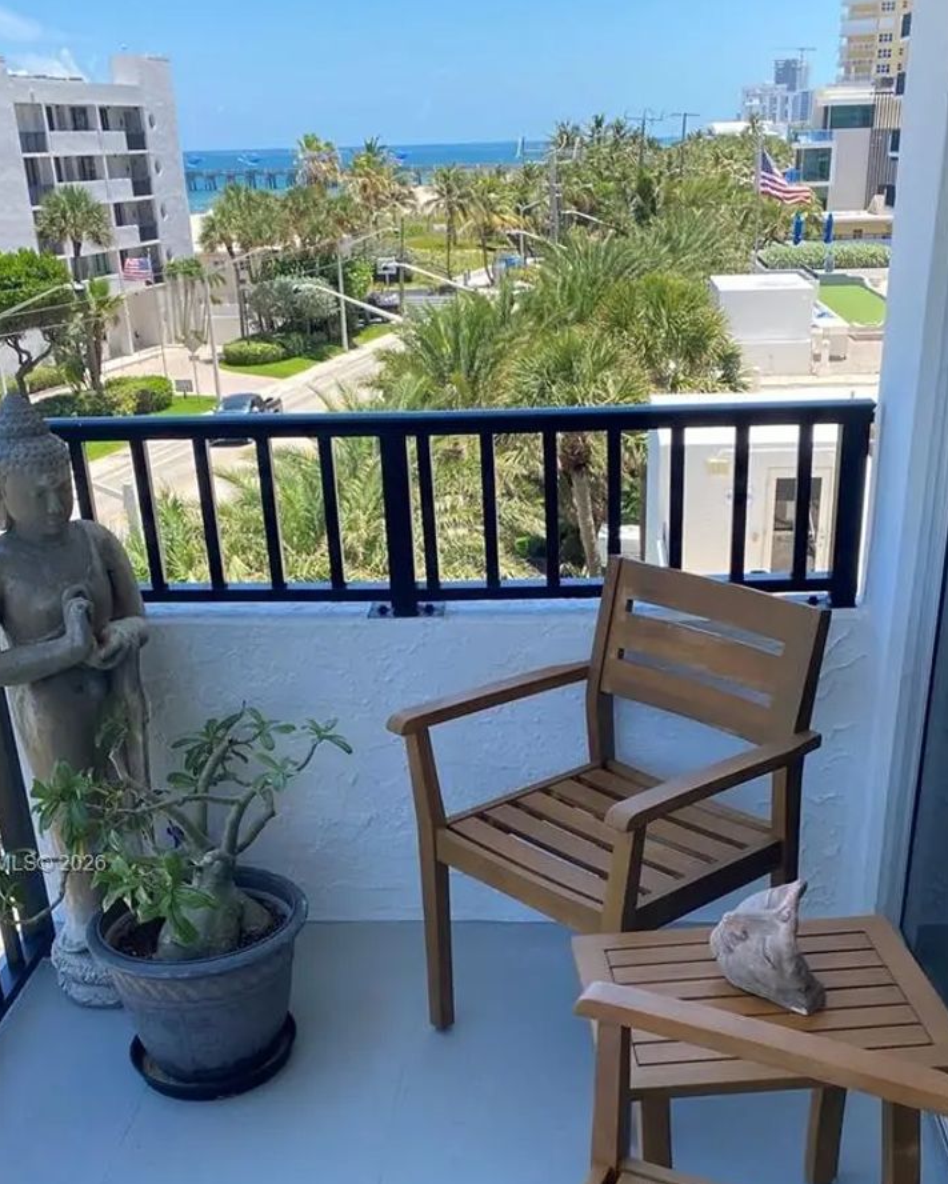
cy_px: 865
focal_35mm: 39
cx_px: 508
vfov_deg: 45.5
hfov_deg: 38.2
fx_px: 1367
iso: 32
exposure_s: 1/733
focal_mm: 4.25
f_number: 1.8
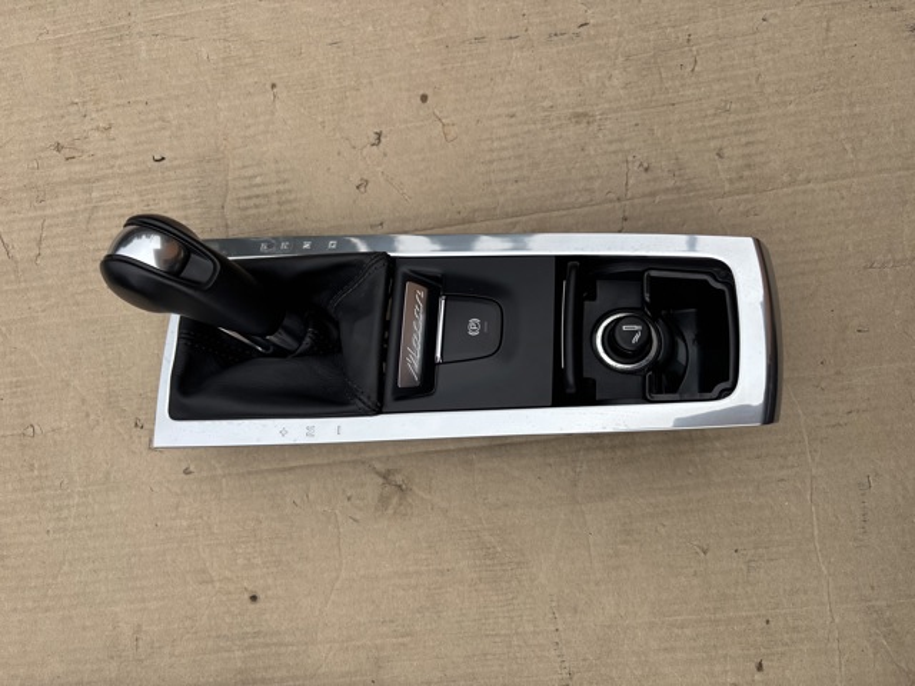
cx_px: 458
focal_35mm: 26
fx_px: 687
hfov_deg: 67.3
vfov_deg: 53.1
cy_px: 343
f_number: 1.6
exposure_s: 1/346
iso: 50
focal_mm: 5.96
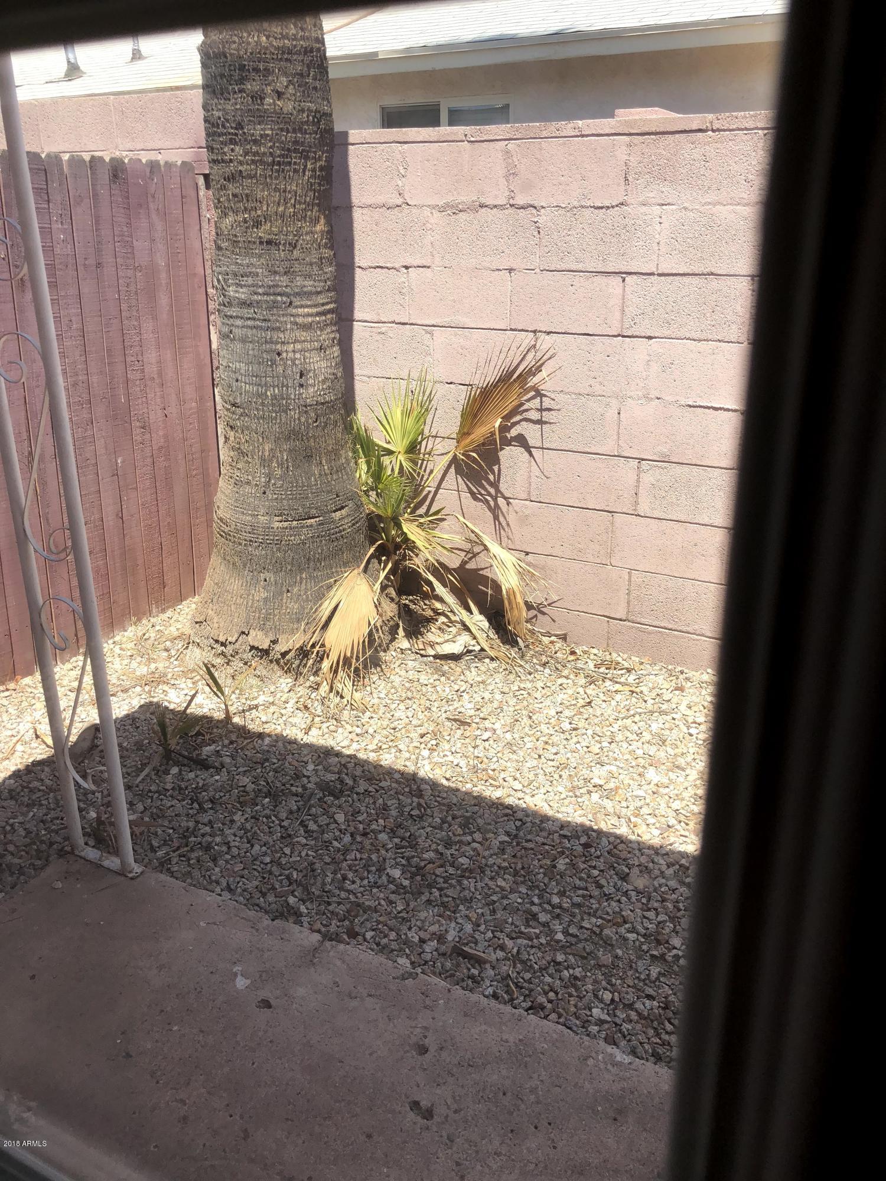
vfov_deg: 63.4
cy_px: 590
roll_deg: +0.4
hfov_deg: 49.7
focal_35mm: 28
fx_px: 956
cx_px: 443
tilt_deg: -19.7
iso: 20
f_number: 1.8
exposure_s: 1/889
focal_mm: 4
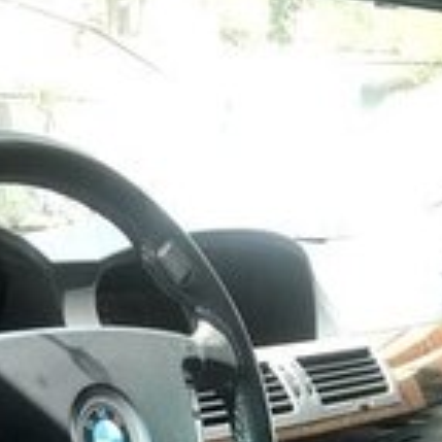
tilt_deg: -16.7
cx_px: 99
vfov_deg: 18.7
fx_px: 1242
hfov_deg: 20.0
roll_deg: -0.7
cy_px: 578
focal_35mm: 86
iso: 20
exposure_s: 1/312
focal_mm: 3.99
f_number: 1.8
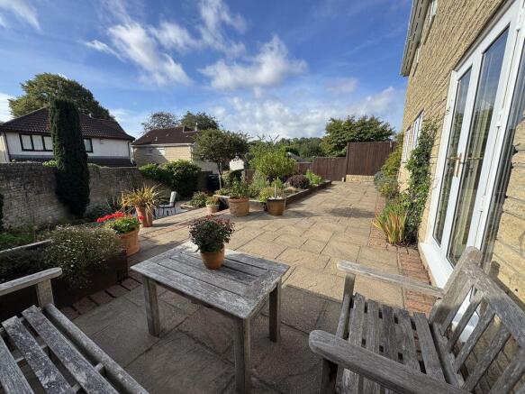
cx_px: 262
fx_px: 212
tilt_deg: -10.3
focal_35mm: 14
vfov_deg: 85.7
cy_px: 197
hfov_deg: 102.1
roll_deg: -1.7
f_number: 2.2
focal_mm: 2.22
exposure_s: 1/1143
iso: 50
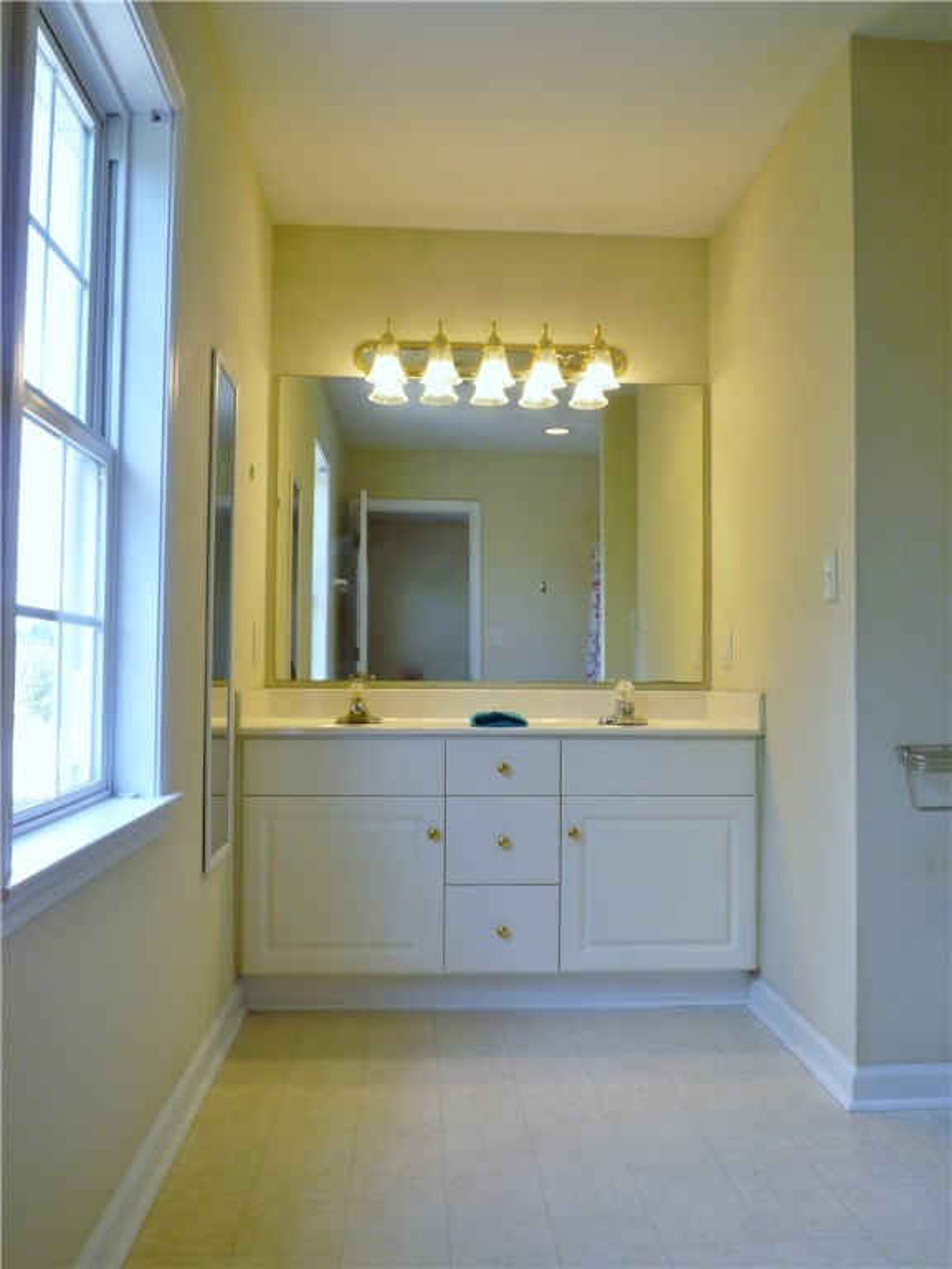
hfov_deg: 46.8
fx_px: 1100
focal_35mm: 30
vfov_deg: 60.0
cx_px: 476
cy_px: 634
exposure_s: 1/50
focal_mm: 5.3
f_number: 3.4
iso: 80
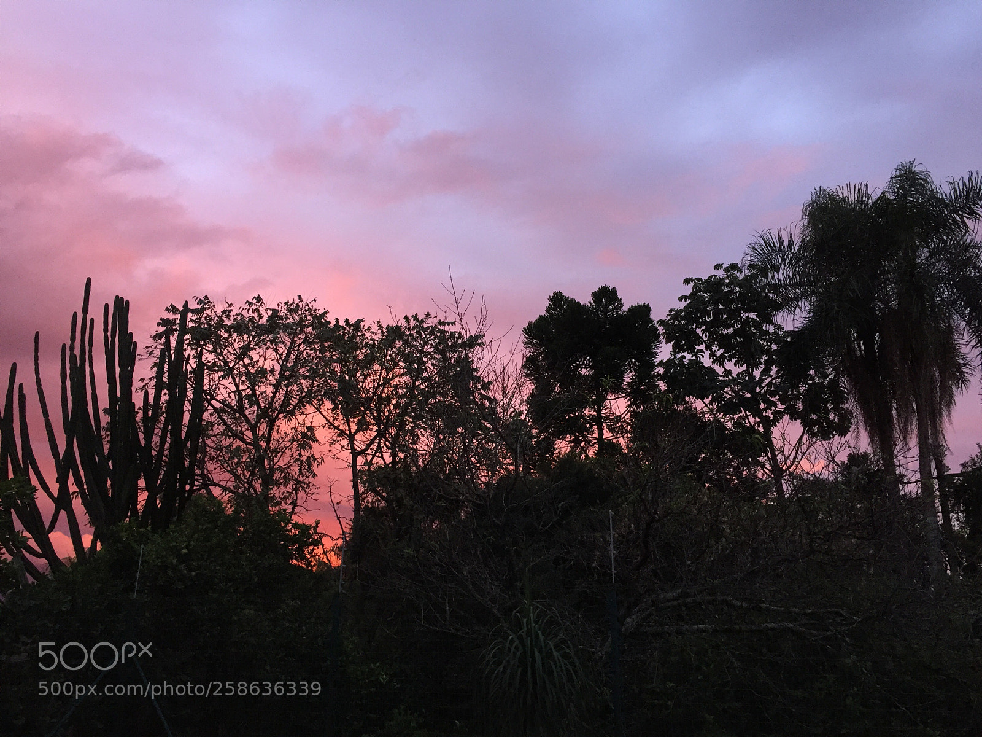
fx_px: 823
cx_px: 491
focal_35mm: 29
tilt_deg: +15.7
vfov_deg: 48.2
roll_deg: +0.3
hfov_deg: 61.7
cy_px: 368
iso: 100
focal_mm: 4.15
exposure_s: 1/30
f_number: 2.2
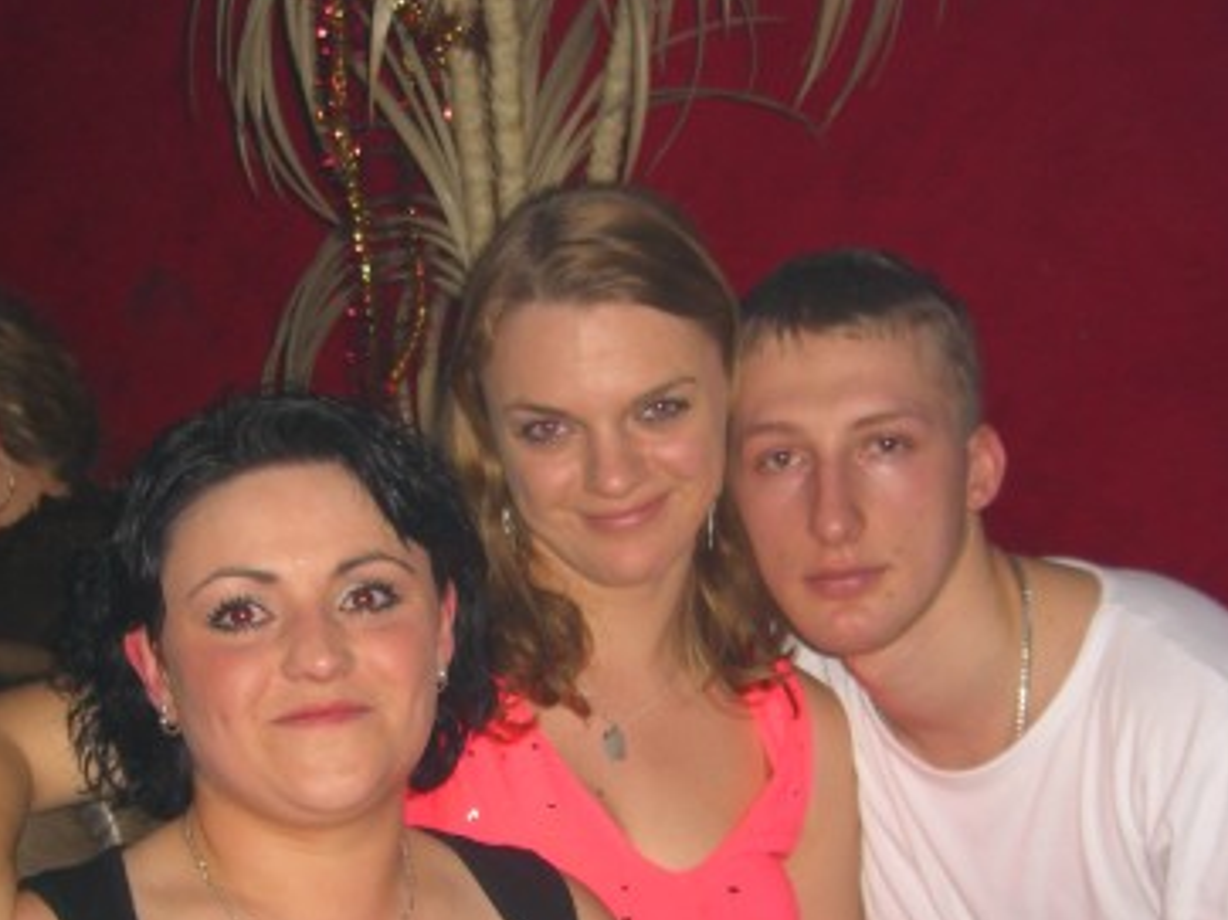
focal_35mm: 63
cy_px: 723
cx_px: 573
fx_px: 2233
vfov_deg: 23.0
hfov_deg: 30.7
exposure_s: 1/60
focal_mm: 7.9
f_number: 2.8
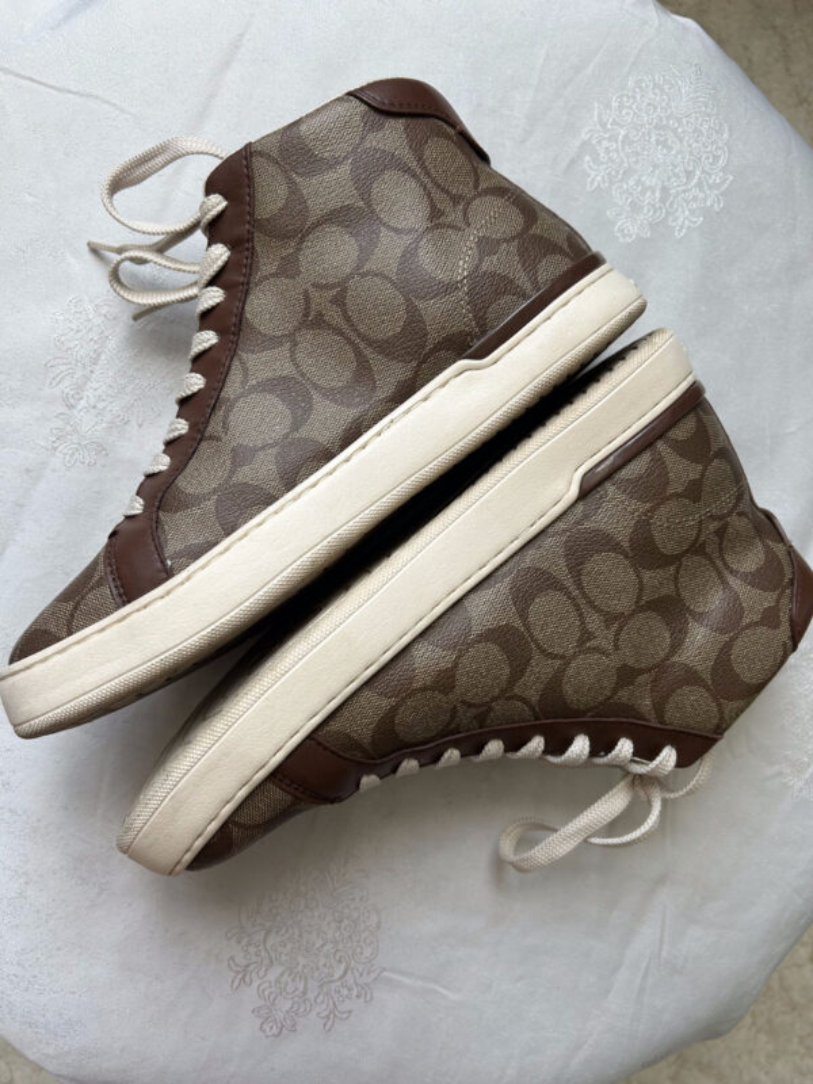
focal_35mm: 26
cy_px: 542
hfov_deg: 53.1
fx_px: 814
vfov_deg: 67.3
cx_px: 406
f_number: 1.5
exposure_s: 1/121
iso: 40
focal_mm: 5.7
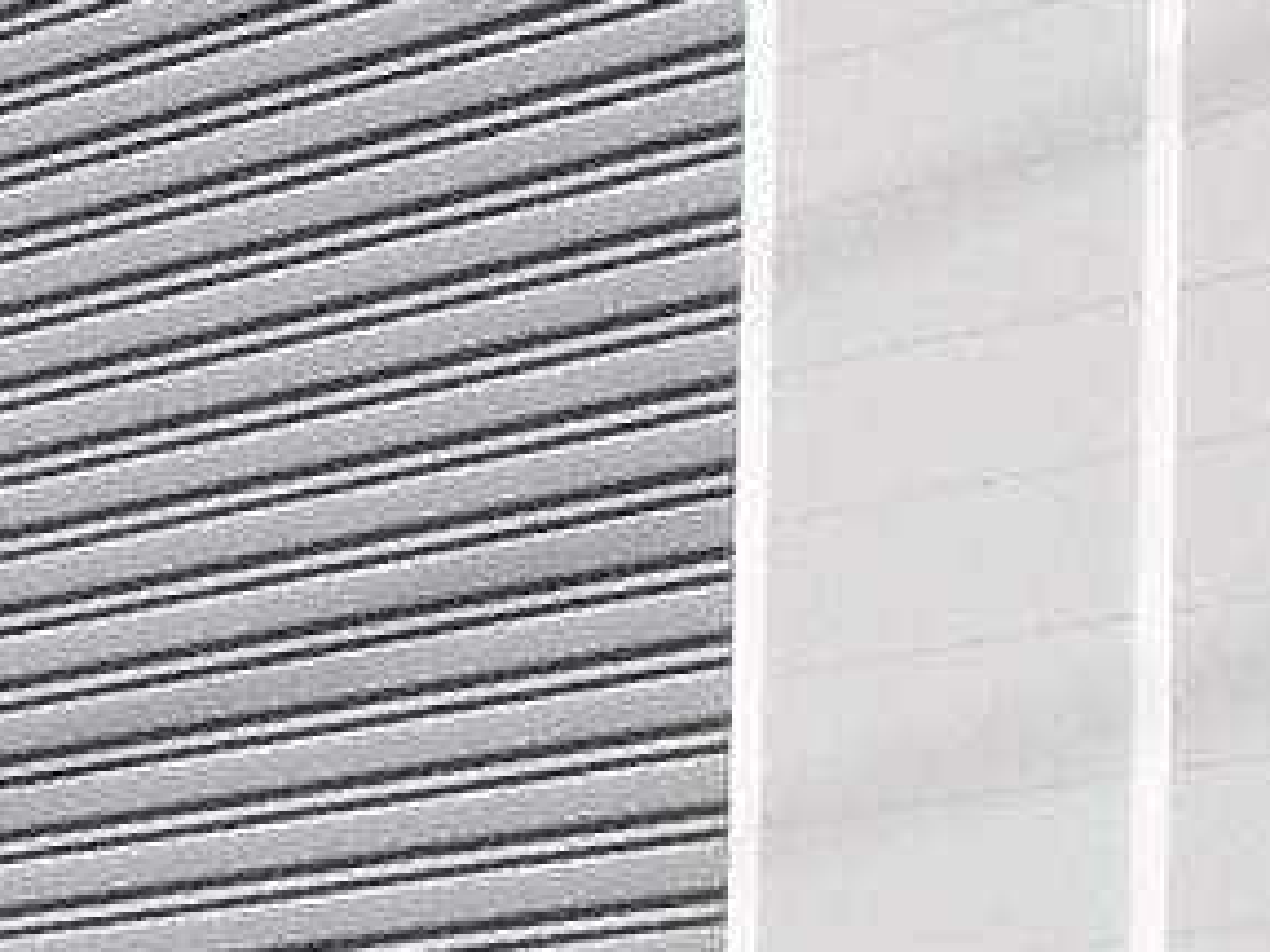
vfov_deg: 7.1
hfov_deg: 8.3
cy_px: 1419
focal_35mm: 206
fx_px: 7558
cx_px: -2439
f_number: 5.6
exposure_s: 1/500
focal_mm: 4.1
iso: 80
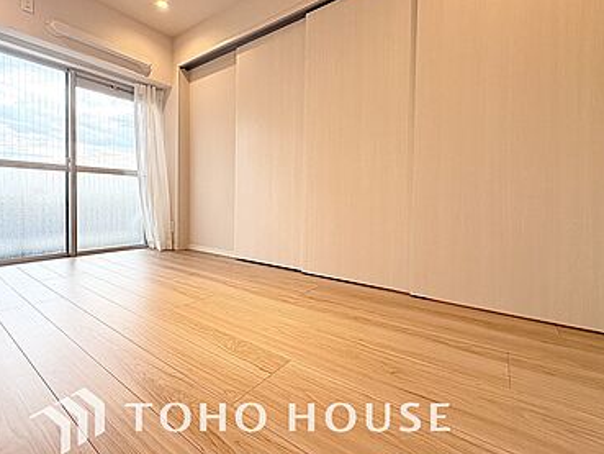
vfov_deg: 74.6
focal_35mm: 17
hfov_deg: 90.2
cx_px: 252
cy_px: 207
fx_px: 297
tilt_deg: -1.2
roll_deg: -0.1
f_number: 2.2
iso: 100
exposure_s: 1/122
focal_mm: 2.22
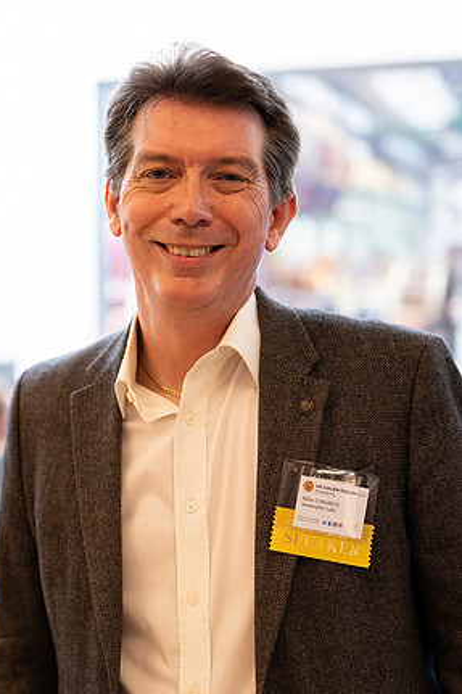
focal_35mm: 80
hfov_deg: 17.0
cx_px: 175
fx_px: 1541
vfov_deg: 25.4
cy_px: 340
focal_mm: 50
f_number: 2
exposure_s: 1/125
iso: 800
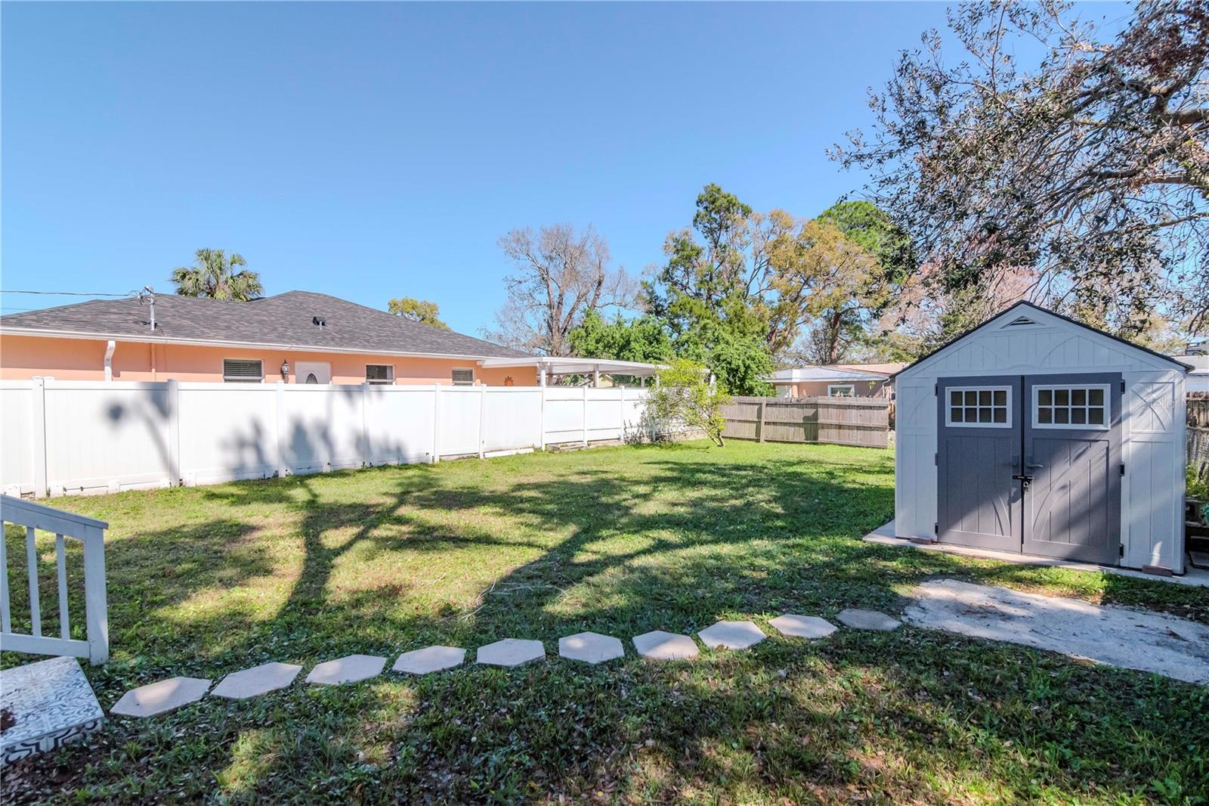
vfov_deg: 72.0
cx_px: 604
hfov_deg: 95.0
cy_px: 403
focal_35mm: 16
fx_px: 554
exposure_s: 1/1600
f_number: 8
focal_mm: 11
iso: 800
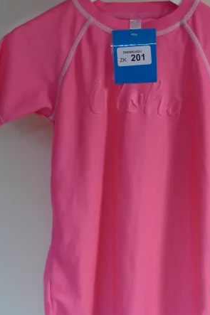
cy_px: 125
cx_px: 119
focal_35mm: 139
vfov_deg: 14.8
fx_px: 1217
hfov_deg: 9.9
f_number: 3.7
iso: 1250
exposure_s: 1/80
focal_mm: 28.21
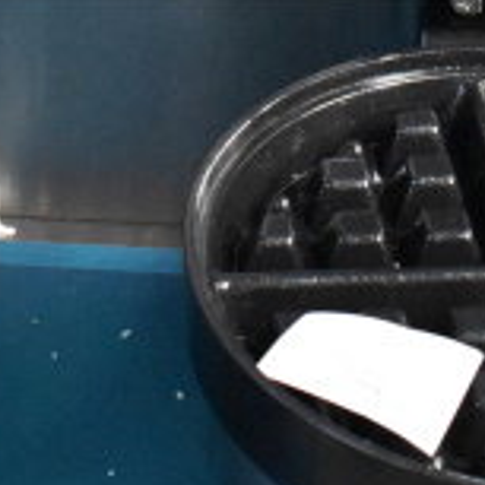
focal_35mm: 137
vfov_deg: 12.1
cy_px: -255
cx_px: 105
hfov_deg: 12.7
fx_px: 2172
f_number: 3.5
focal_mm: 18
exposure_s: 1/30
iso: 6400
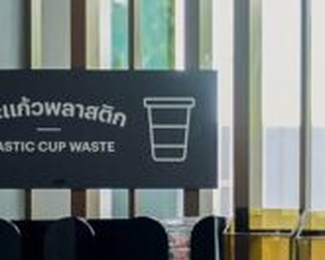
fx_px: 2626
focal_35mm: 273
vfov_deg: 5.6
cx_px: 896
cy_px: 425
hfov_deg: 6.6
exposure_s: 1/200
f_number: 2.8
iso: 1600
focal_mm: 40
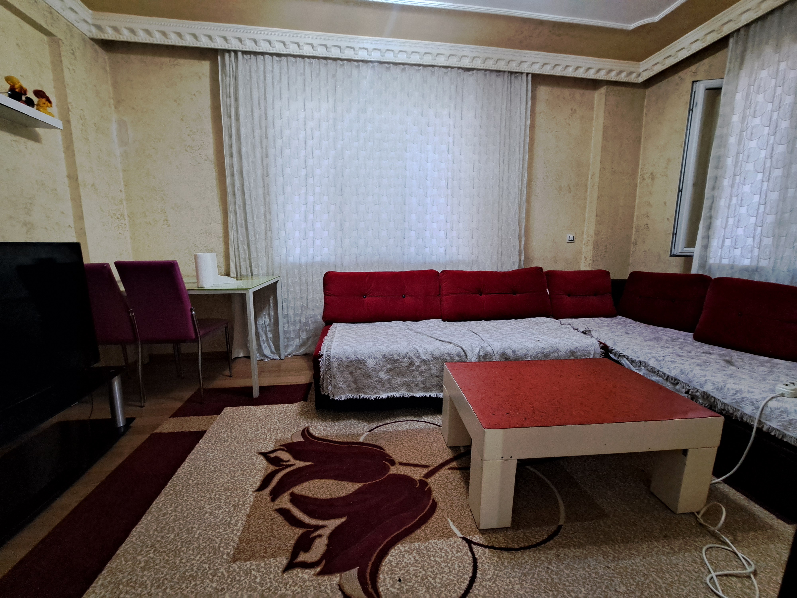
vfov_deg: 89.9
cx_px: 398
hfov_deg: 106.2
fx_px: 299
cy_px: 299
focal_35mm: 13
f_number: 2.2
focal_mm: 1.74
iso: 320
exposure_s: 1/25
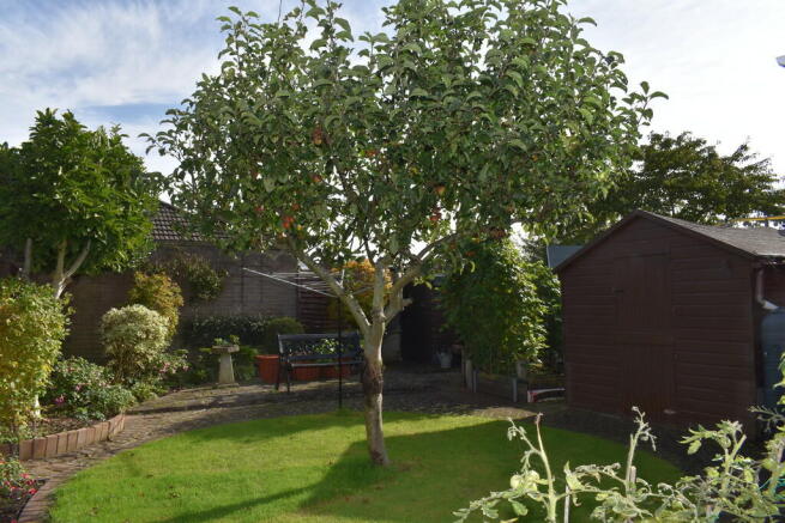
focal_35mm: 27
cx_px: 392
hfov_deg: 67.4
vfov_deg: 48.0
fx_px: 589
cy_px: 262
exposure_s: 1/200
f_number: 9
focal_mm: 18
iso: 100
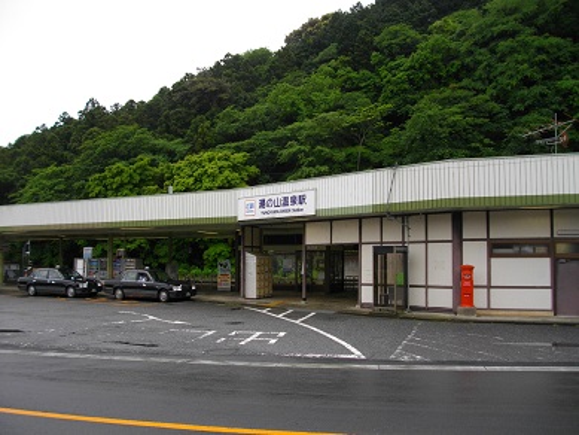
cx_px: 290
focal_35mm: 32
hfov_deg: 56.8
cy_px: 218
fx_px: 535
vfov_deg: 44.2
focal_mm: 5.7
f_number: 2.9
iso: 100
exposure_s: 1/200
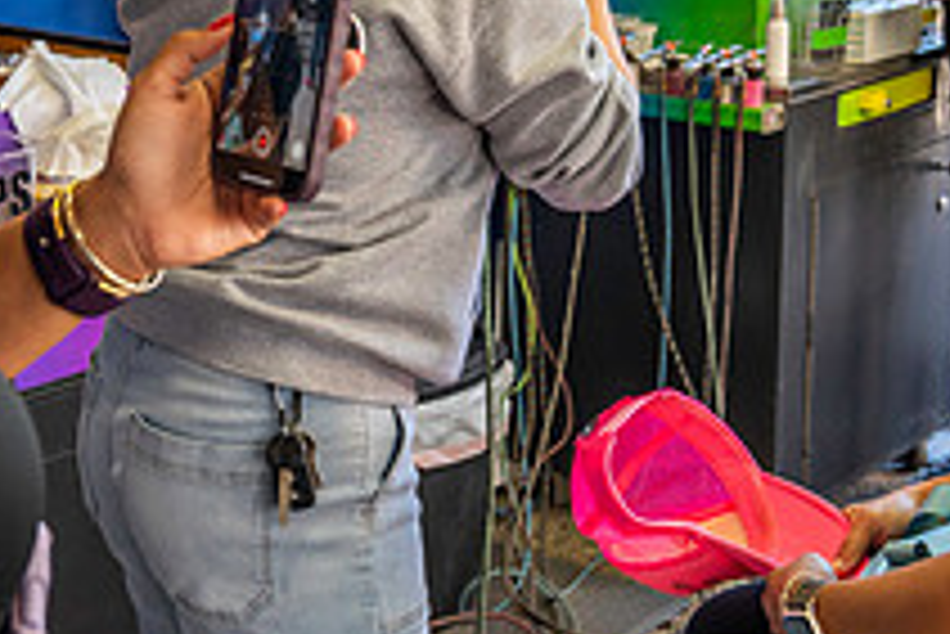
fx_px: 2033
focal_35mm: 77
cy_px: 25
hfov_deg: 26.3
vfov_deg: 17.4
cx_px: 396
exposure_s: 1/200
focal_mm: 28
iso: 640
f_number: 4
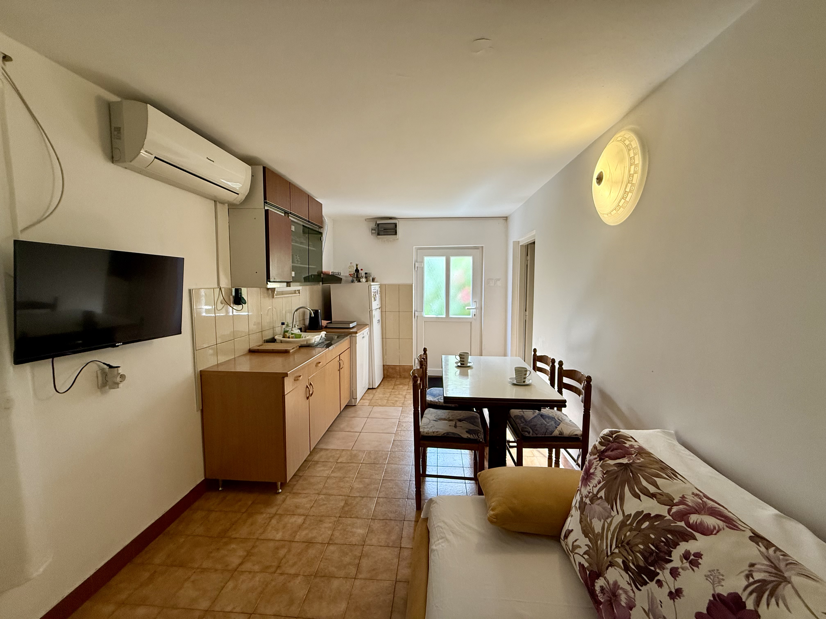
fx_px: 334
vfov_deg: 85.7
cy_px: 310
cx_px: 413
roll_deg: +0.2
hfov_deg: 102.1
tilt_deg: -3.1
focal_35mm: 14
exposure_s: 1/100
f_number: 2.2
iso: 160
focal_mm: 2.22
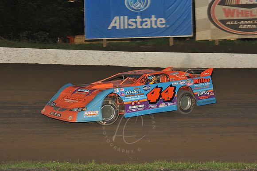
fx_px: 656
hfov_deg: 22.2
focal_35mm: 92
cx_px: 128
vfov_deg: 14.8
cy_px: 86
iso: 1000
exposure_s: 1/320
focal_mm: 92
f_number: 7.1
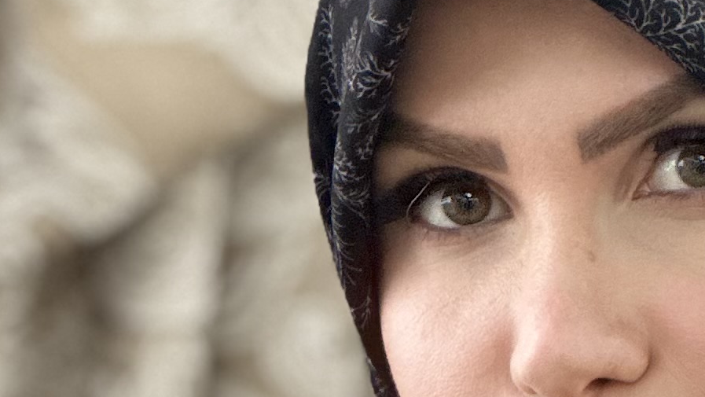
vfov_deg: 3.2
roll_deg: -1.7
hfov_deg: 5.7
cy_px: 1145
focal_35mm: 377
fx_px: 7049
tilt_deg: -11.0
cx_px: 529
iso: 250
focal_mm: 9
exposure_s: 1/33
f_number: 2.8
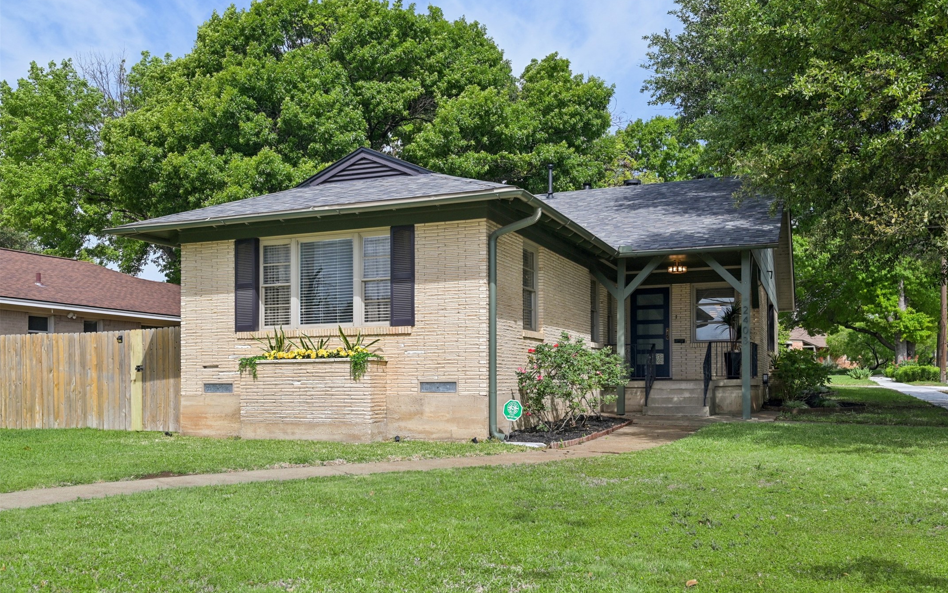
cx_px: 481
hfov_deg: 64.6
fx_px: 749
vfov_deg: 43.2
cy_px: 294
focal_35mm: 29
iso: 400
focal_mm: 28
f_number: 8
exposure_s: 1/1000
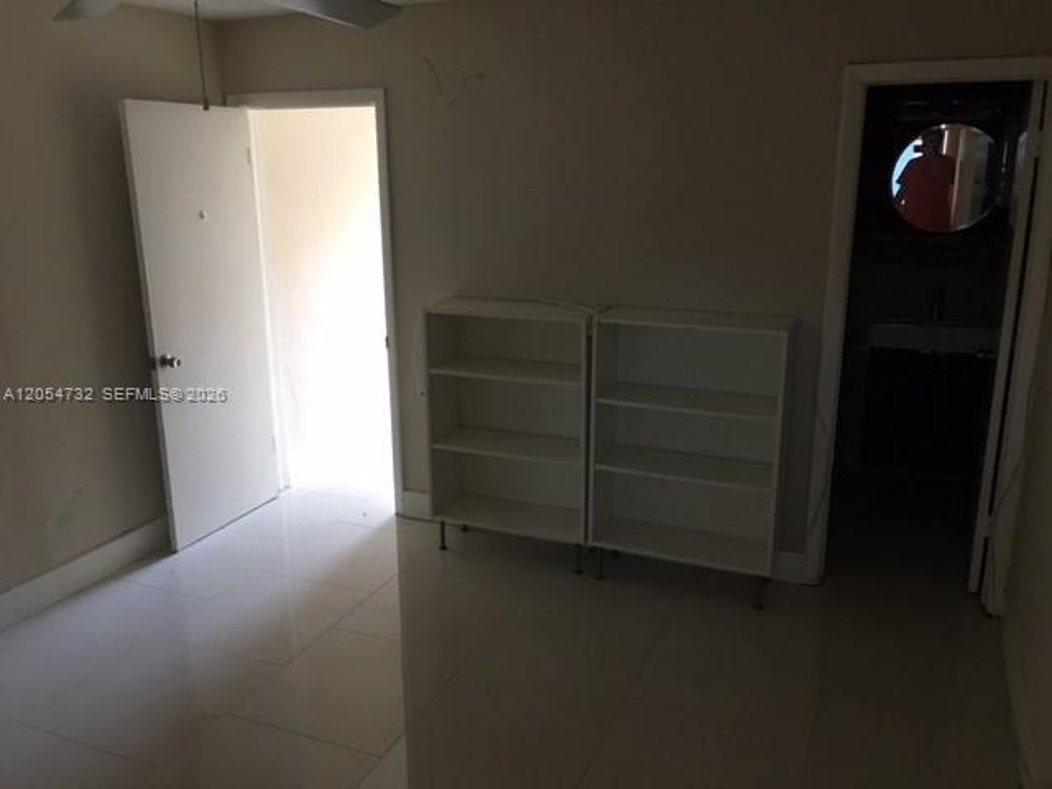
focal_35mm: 29
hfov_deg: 61.7
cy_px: 394
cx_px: 526
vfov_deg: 48.2
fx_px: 881
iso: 100
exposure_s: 1/15
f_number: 2.2
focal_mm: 4.15
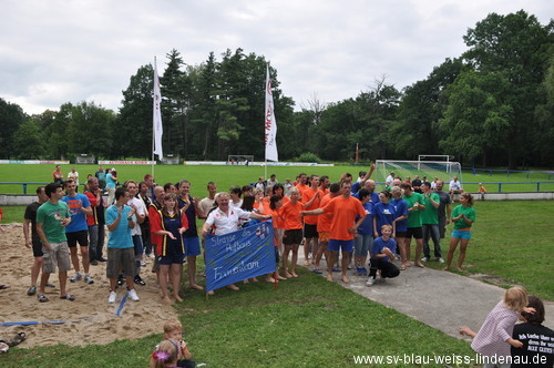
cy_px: 184
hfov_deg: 67.4
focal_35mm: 27
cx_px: 277
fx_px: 415
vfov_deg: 47.8
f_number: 6.3
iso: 200
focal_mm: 18
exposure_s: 1/200
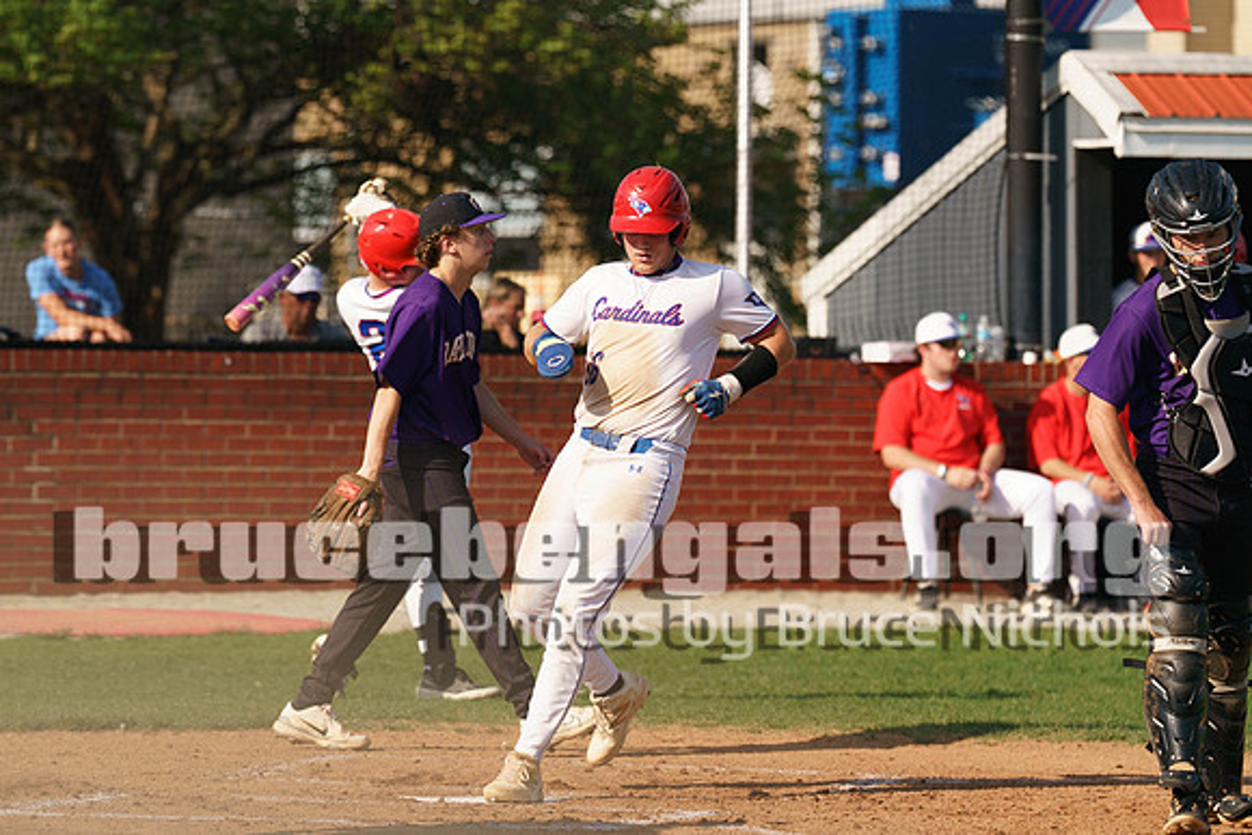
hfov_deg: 8.3
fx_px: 8595
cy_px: 277
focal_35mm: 247
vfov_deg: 5.6
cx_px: 626
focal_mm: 149
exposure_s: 1/3200
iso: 160
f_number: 2.8
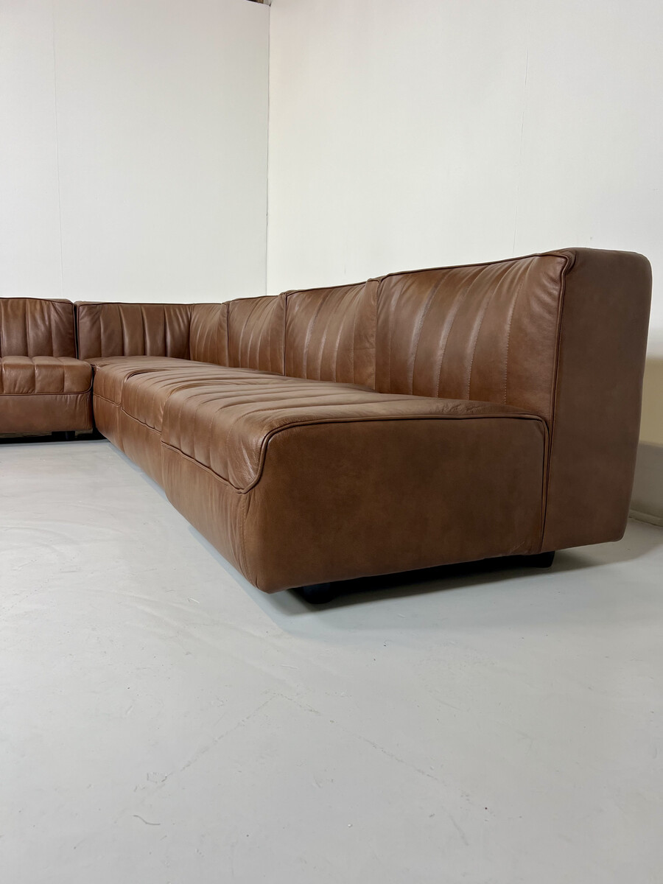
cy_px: 442
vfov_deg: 67.3
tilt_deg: -8.6
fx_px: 664
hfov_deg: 53.1
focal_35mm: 26
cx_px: 332
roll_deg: +0.0
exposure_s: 1/100
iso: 80
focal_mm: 5.7
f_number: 1.5
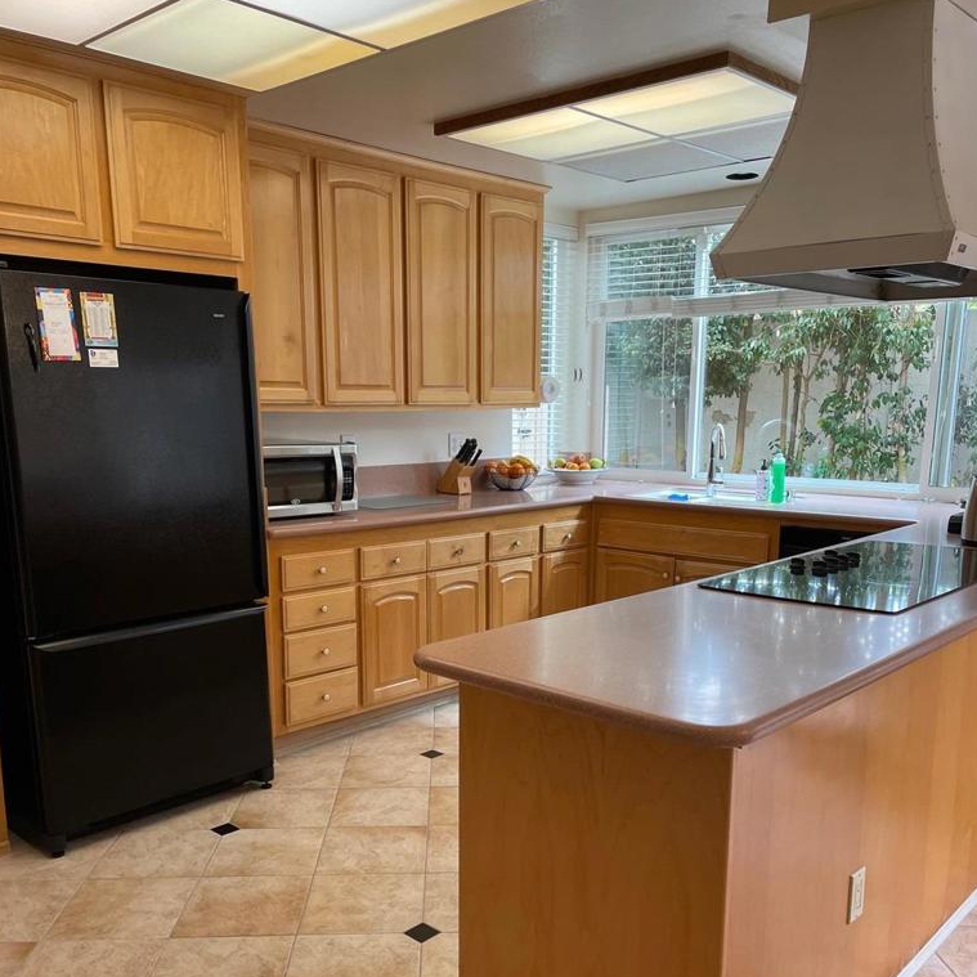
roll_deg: +0.3
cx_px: 487
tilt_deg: -12.4
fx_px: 990
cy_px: 614
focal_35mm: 31
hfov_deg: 52.5
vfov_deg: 51.9
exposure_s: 1/120
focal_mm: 4.2
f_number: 1.6
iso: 80
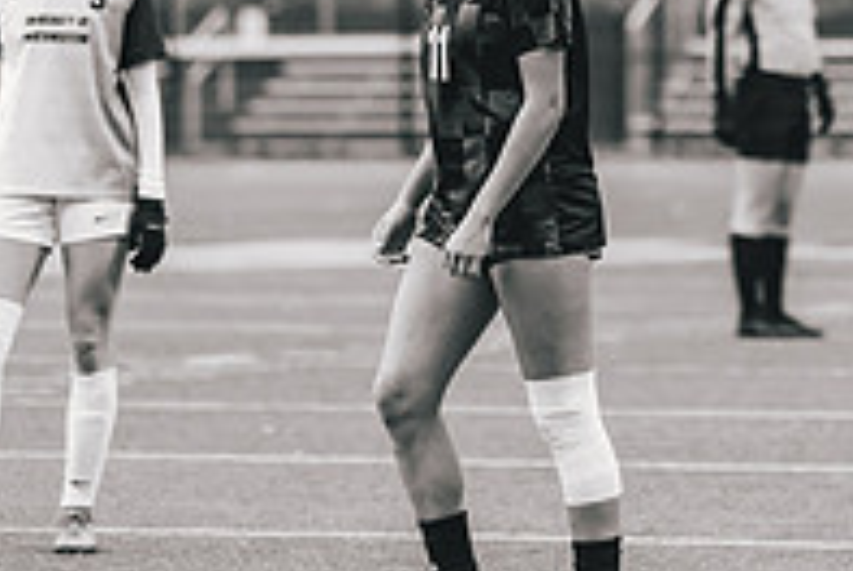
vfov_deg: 3.0
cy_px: 102
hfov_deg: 4.5
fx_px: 10963
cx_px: 497
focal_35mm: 462
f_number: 2.8
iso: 400
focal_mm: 150
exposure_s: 1/1250
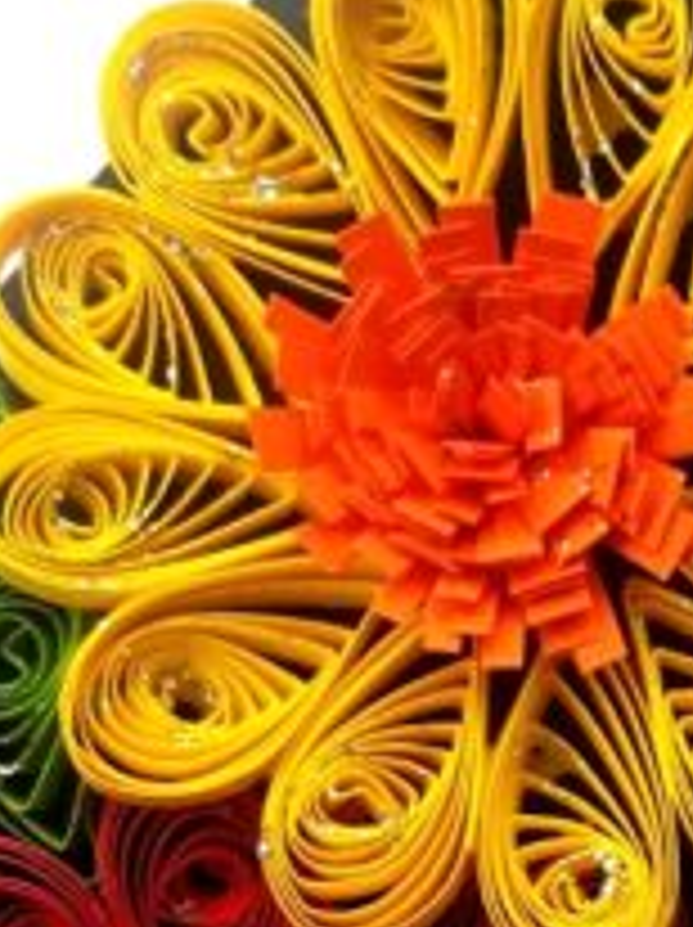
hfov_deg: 13.9
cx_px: 963
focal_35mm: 101
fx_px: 2702
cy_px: 1076
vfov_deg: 18.6
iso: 50
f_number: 2.2
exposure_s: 1/148
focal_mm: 3.83
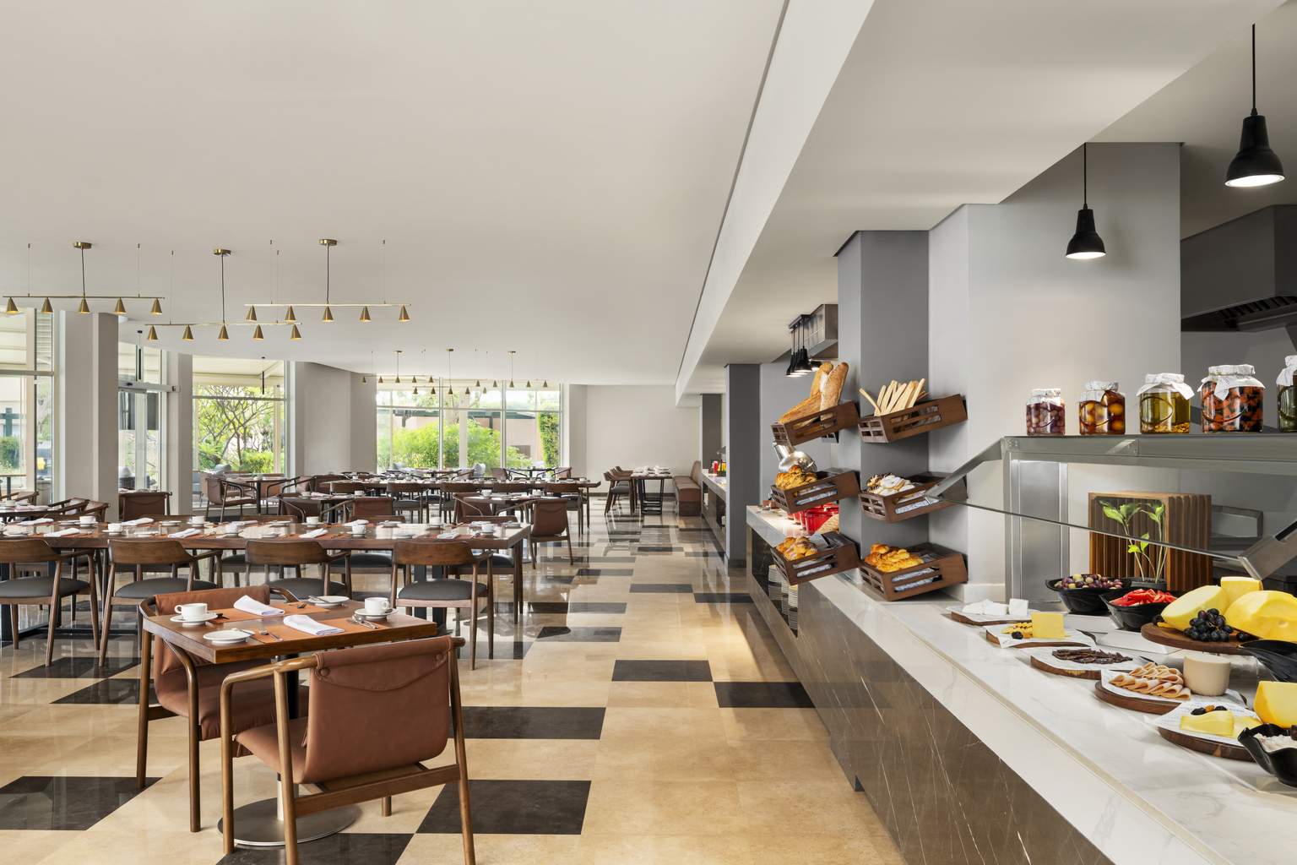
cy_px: 432
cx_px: 648
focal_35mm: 28
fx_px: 1009
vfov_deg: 46.4
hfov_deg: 65.5
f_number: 11
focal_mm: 28
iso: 200
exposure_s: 1
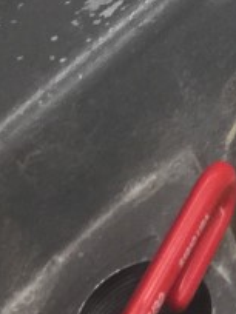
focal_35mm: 168
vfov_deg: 9.7
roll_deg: +5.6
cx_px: 519
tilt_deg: -27.4
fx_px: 1527
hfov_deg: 8.3
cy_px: -551
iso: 50
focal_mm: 4.15
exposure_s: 1/15
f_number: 2.2
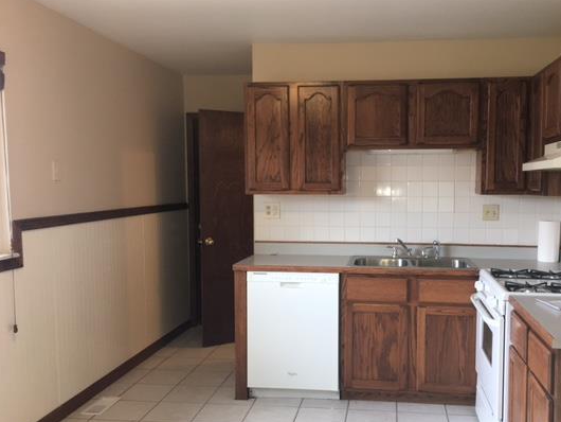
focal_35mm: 35
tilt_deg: -4.8
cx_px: 331
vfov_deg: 40.7
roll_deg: +0.1
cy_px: 230
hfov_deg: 52.3
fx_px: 567
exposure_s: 1/30
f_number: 2.2
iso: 50
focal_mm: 4.15
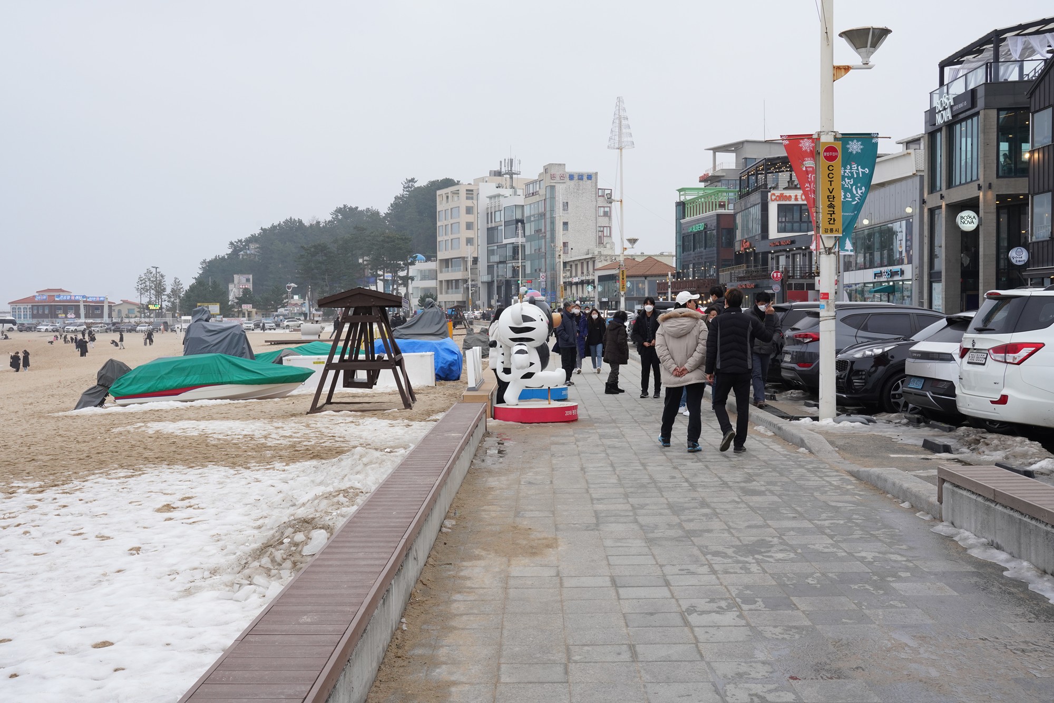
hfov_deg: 44.5
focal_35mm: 44
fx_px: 1288
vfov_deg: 30.5
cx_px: 527
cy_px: 352
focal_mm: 44
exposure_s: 1/100
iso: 800
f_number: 14
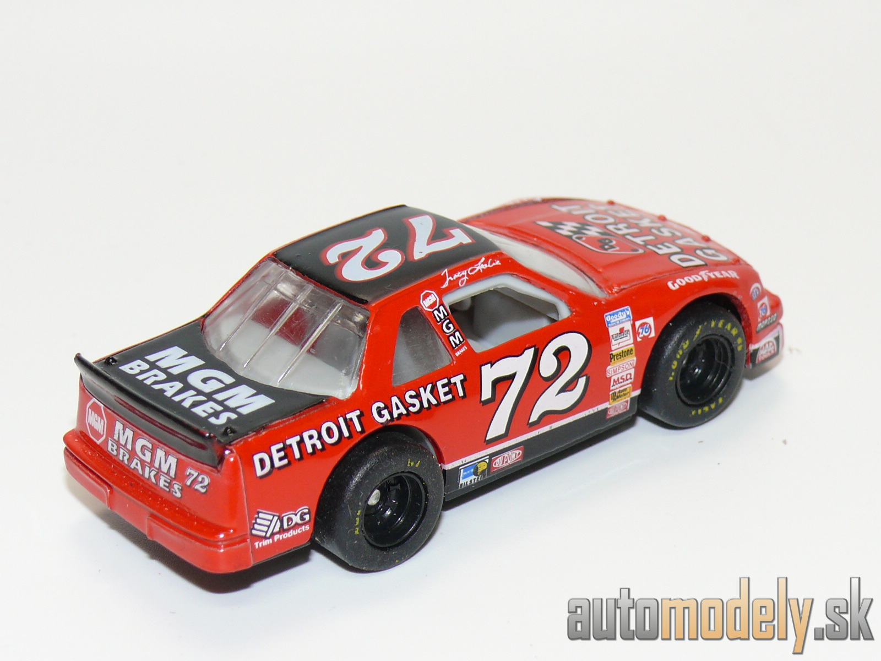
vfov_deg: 14.1
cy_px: 330
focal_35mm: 105
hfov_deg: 18.7
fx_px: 2672
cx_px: 440
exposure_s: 1/30
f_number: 4
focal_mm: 13.7
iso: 100
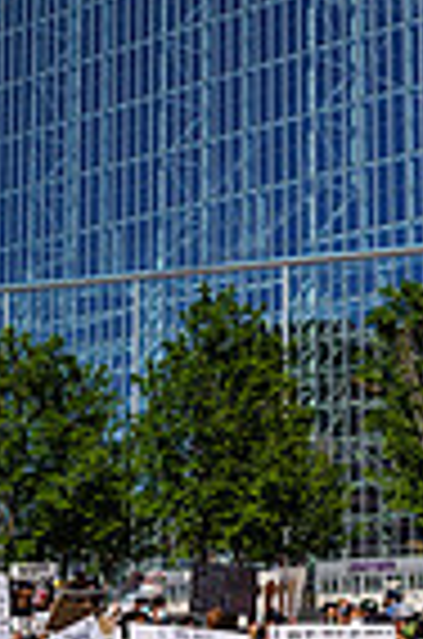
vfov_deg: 20.3
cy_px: 299
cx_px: 596
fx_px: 1789
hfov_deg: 12.9
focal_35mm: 101
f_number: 4
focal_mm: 24
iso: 200
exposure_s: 1/4000
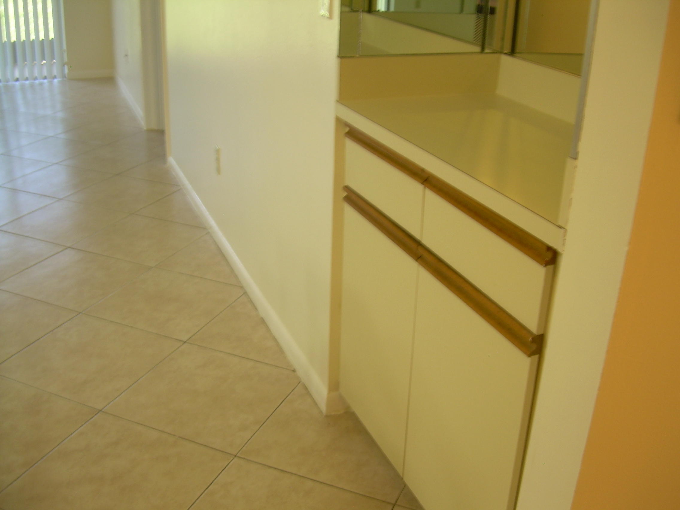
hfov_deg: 49.0
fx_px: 746
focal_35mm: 38
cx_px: 340
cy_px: 255
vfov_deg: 37.7
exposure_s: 1/8.7
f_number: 2.8
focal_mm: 6.3
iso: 50
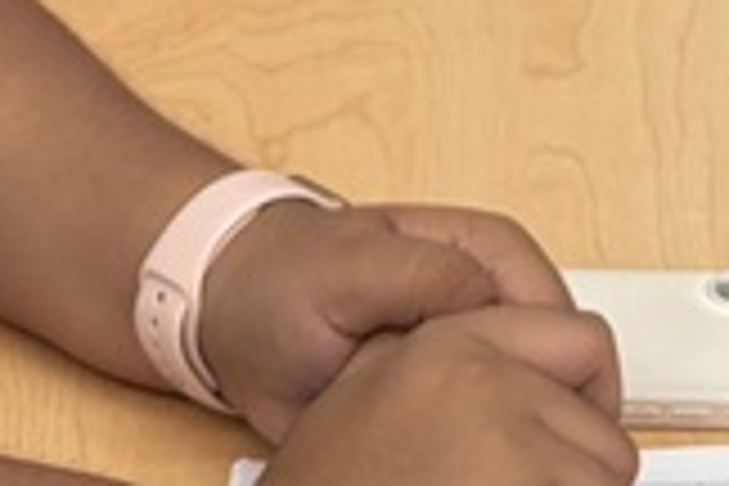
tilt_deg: -6.8
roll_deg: -2.8
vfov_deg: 7.0
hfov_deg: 11.8
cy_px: -1053
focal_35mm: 171
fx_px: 3462
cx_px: 832
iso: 80
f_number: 1.6
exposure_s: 1/60
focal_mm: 5.96
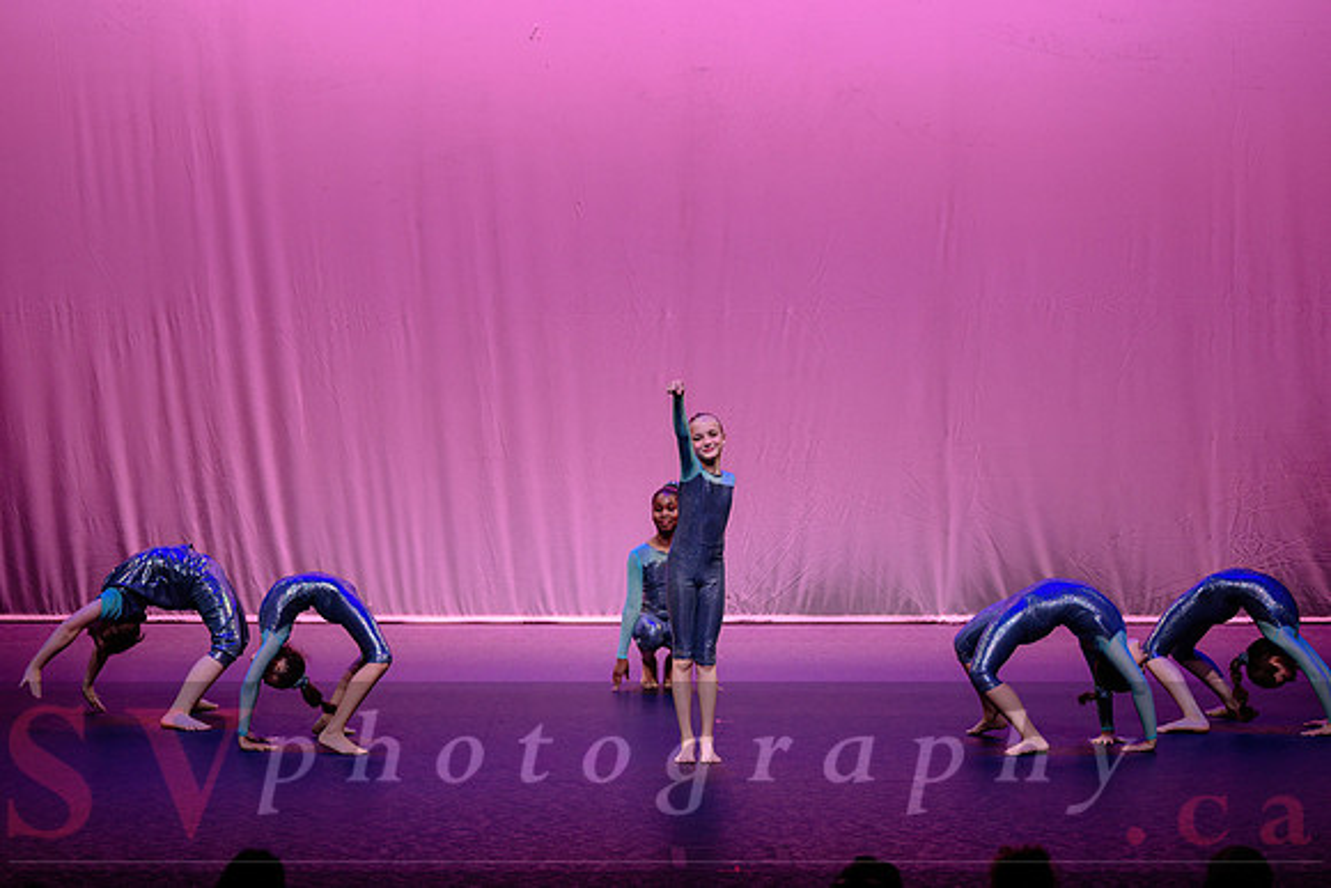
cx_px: 666
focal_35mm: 110
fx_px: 4068
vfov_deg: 12.5
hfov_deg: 18.6
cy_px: 444
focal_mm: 110
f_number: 2.8
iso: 1600
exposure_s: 1/400
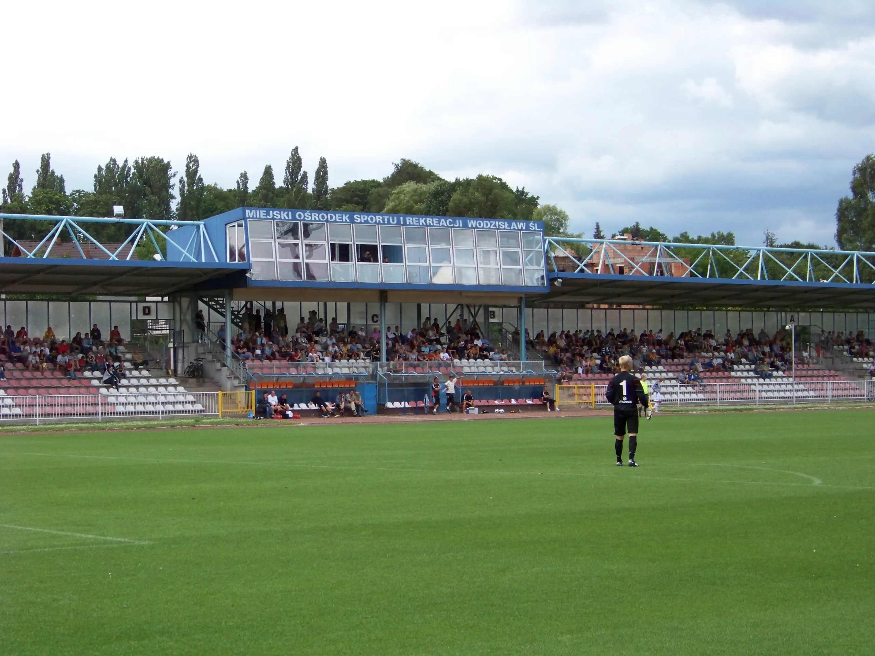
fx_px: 1972
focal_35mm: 78
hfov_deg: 25.0
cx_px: 438
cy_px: 328
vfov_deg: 18.9
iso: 200
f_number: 3.2
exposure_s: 1/1000
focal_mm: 13.2
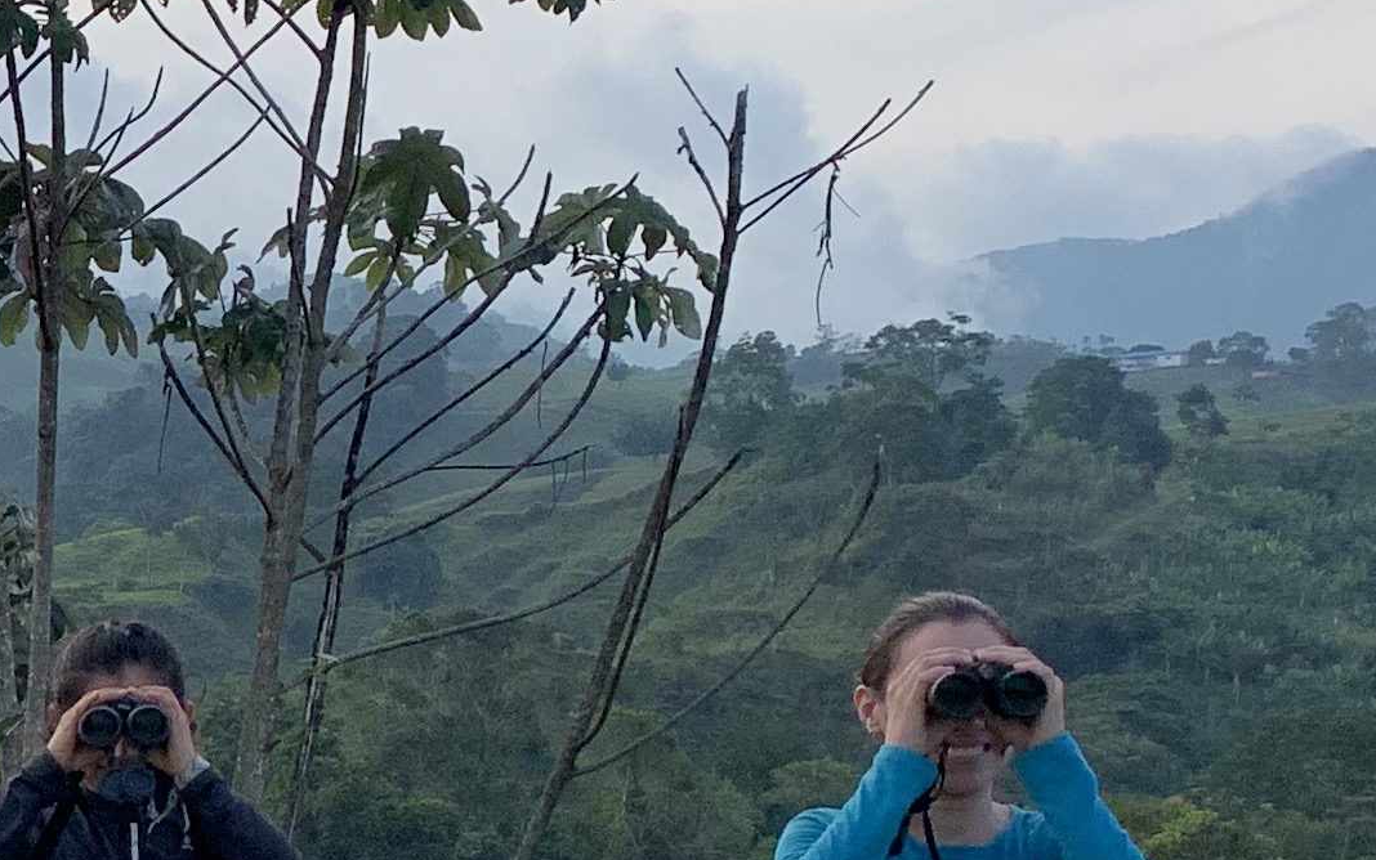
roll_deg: -1.5
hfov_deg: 17.5
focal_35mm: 104
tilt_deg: -4.2
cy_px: 967
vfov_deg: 12.4
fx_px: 3901
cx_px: -809
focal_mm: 4.25
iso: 25
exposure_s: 1/639
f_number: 1.8
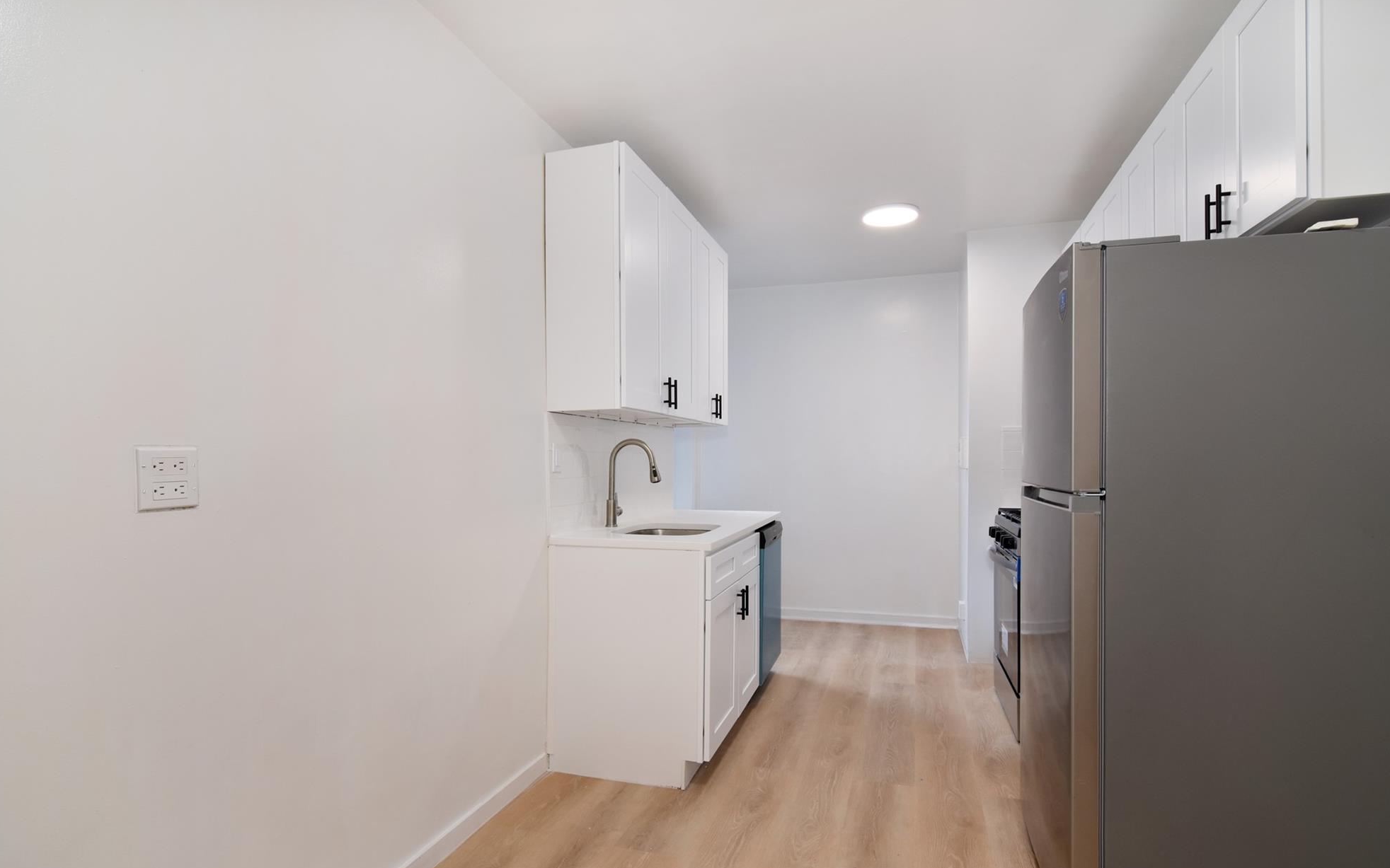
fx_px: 664
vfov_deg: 66.3
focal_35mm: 18
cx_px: 694
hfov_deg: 92.6
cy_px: 467
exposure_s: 1/80
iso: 640
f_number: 11
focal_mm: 11
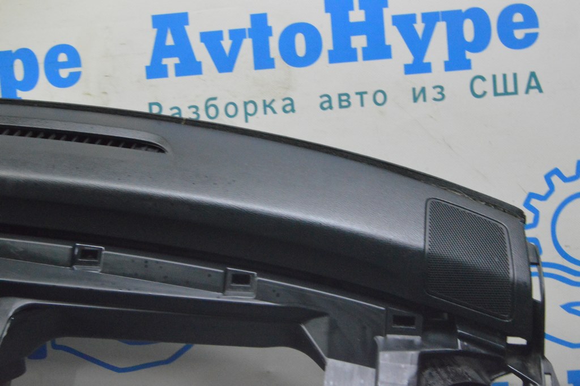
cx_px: 290
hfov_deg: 35.1
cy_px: 193
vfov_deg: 23.7
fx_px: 918
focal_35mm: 57
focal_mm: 38
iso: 6400
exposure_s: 1/15
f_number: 20
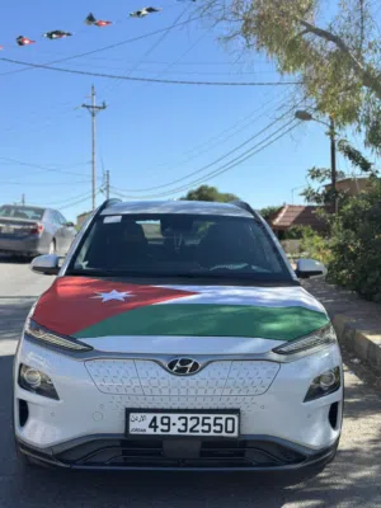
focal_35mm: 48
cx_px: 190
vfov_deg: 39.7
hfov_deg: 30.3
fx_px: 704
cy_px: 254
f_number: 1.78
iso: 100
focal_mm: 6.86
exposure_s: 1/5000
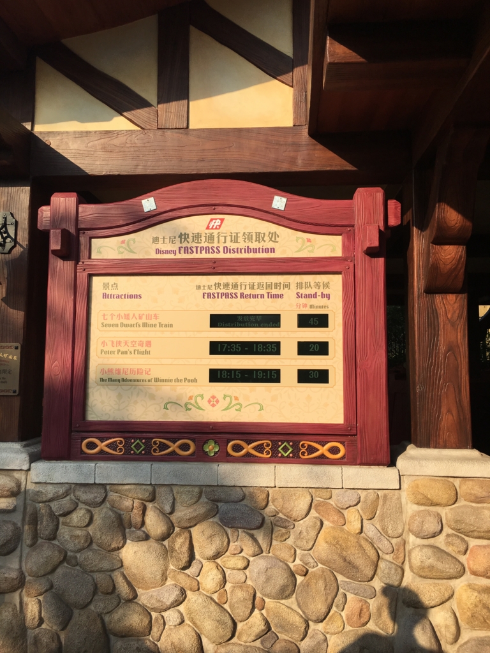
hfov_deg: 48.2
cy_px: 326
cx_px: 245
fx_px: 547
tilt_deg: +3.8
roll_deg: -1.4
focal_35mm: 29
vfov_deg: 61.7
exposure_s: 1/1451
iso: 25
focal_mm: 4.15
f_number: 2.2
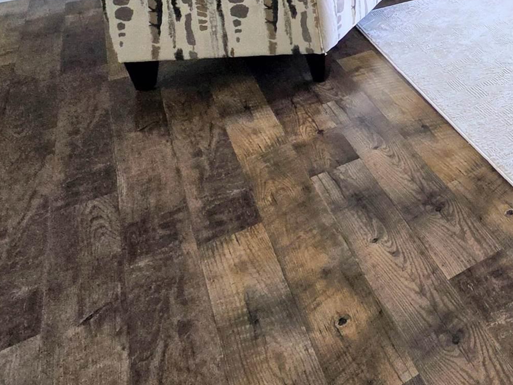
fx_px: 593
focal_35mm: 40
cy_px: -156
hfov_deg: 32.5
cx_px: 693
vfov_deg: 27.6
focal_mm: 2.2
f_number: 1.9
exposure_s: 1/120
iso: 50
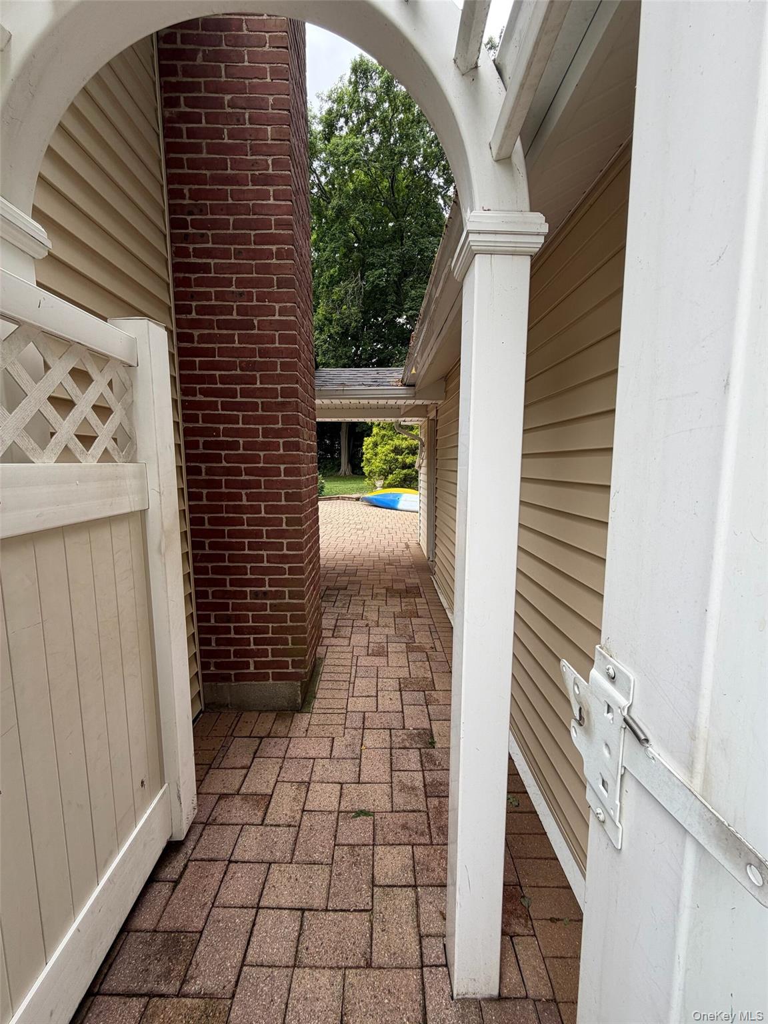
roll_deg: +0.1
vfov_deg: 102.1
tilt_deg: -7.1
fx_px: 414
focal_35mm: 14
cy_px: 512
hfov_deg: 85.7
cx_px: 384
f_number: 2.2
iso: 40
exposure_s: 1/127
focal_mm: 2.22
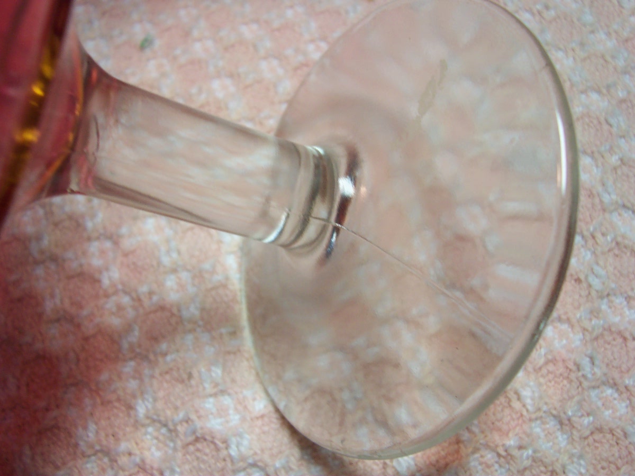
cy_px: 238
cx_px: 318
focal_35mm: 37
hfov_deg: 50.1
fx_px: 679
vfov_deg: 38.7
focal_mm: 5.6
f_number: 2.8
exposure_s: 1/45
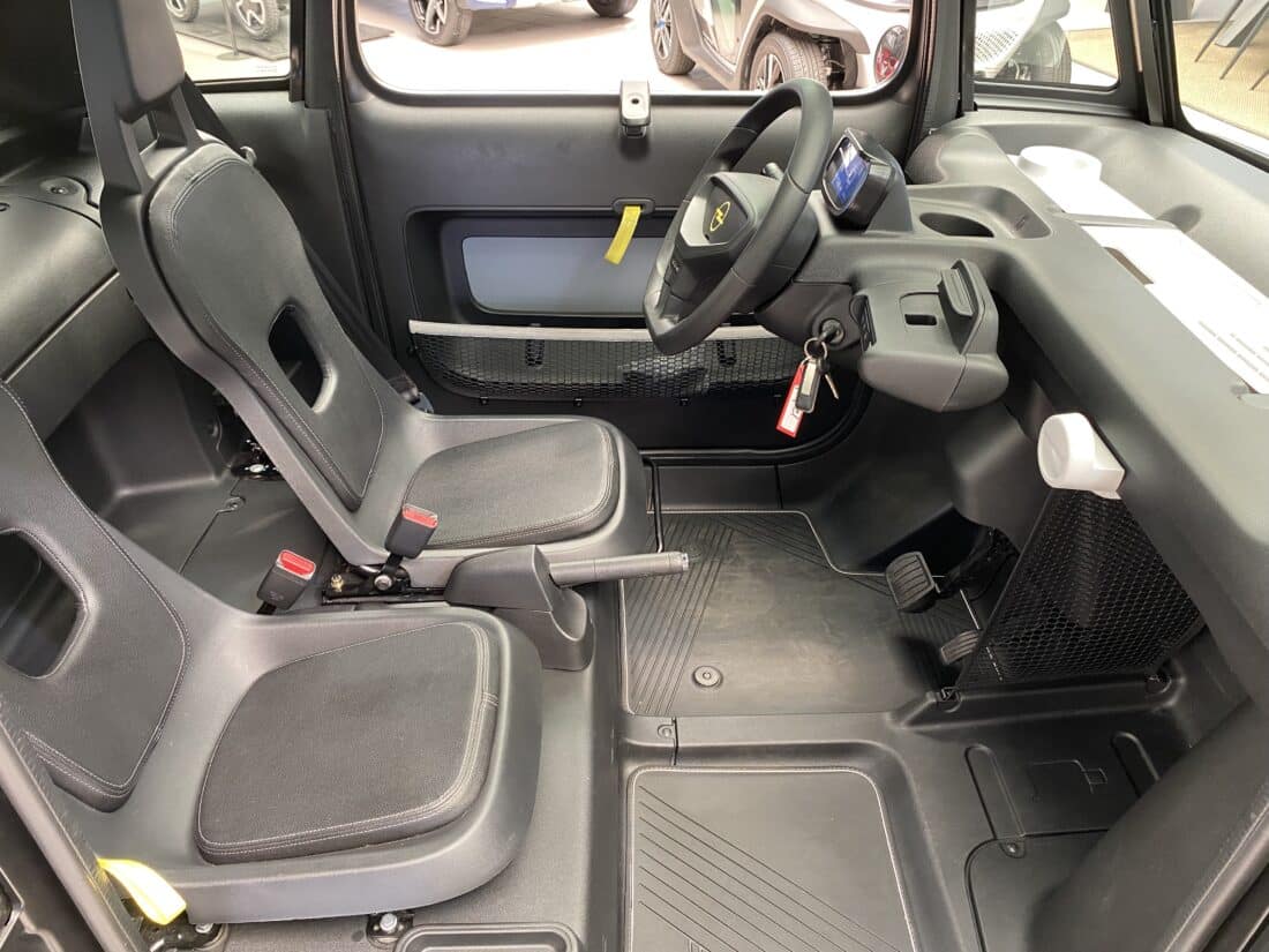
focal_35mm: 26
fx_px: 953
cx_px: 634
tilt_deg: -34.2
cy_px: 476
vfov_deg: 53.1
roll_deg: +0.0
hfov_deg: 67.3
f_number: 1.8
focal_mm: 4.25
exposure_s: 1/50
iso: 160
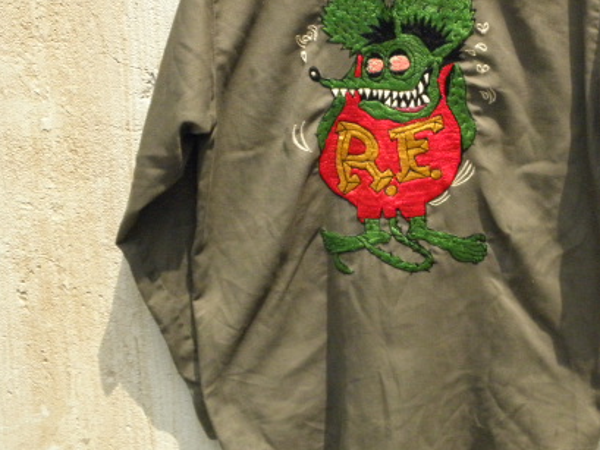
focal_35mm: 61
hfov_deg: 31.4
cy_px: 148
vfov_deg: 23.9
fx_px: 1058
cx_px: 411
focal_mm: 7.1
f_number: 7.6
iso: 400
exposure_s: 1/250
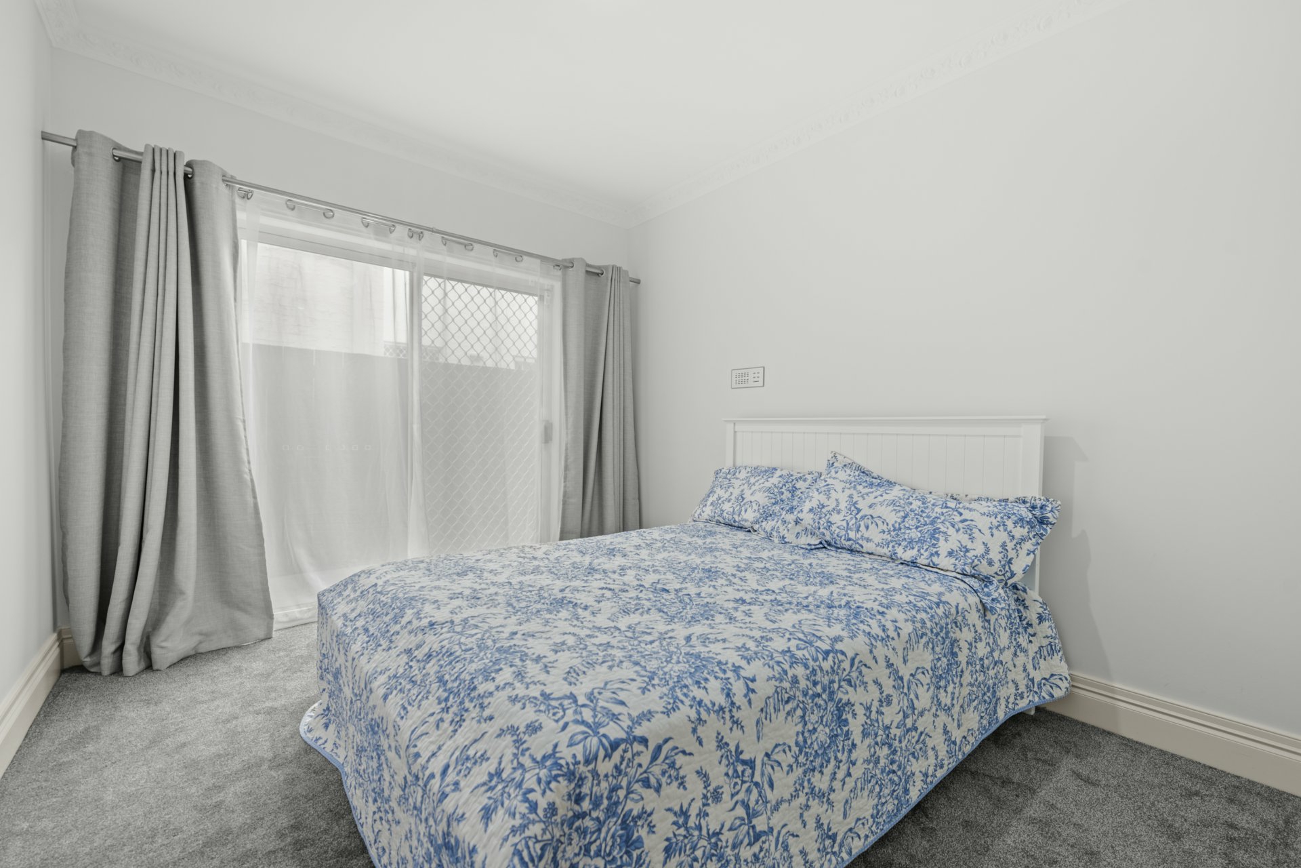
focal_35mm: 15
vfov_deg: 77.3
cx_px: 650
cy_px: 434
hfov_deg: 100.4
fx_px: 542
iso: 160
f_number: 6.3
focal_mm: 15
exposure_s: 1/5
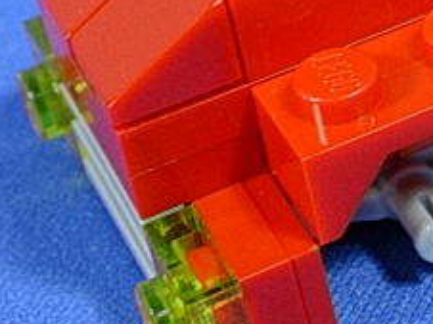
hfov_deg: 10.2
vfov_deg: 7.8
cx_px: 579
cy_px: -2
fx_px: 2374
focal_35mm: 190
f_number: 3.6
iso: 70
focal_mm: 10.2
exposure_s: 1/6.3
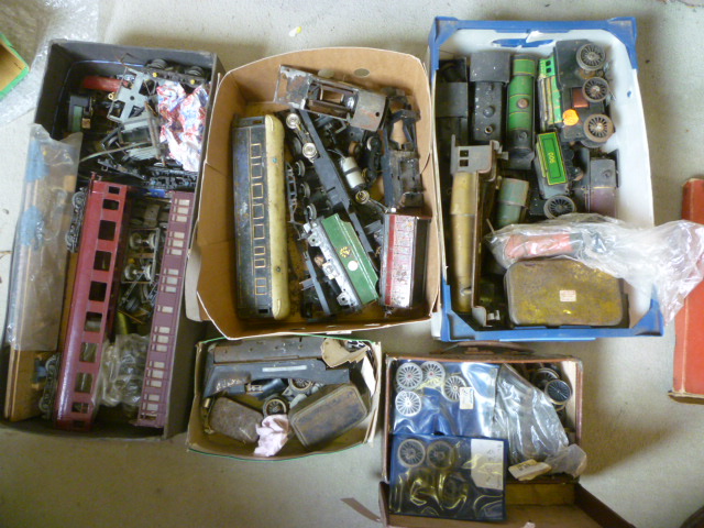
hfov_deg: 61.7
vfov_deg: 48.2
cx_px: 352
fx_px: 590
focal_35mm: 29
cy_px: 264
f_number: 3.3
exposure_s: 1/30
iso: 400
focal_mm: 5.2
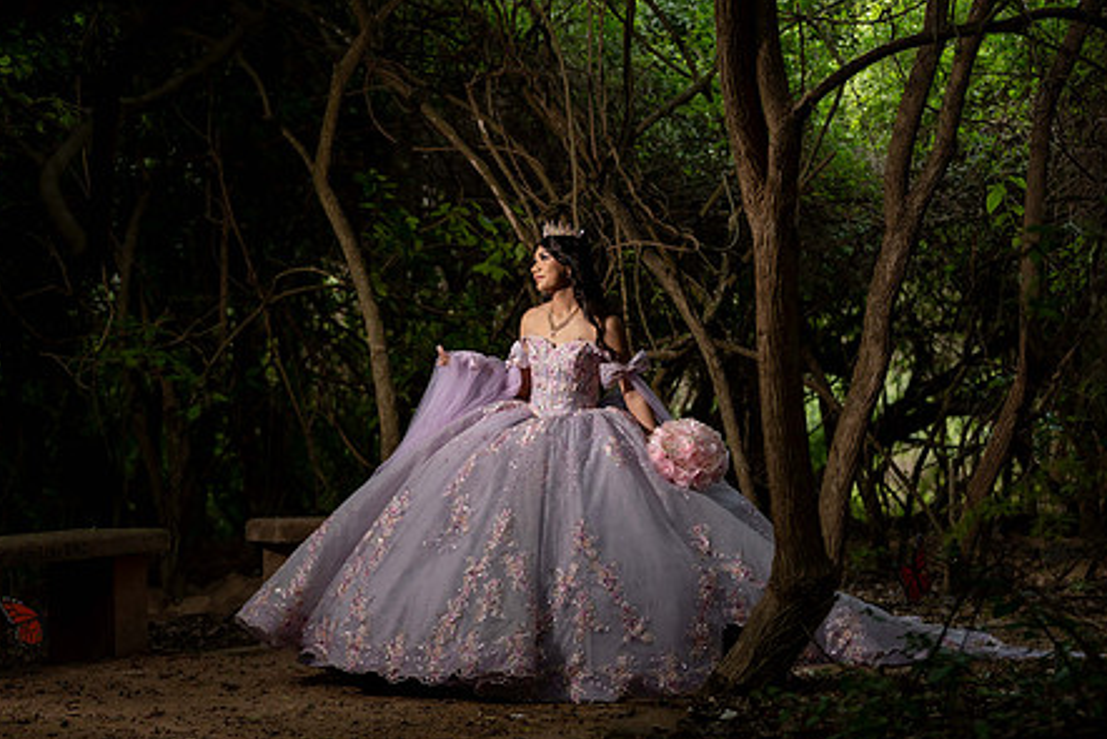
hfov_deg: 23.1
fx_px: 2707
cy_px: 380
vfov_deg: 15.5
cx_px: 569
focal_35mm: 88
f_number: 2.5
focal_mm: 67
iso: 160
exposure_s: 1/800
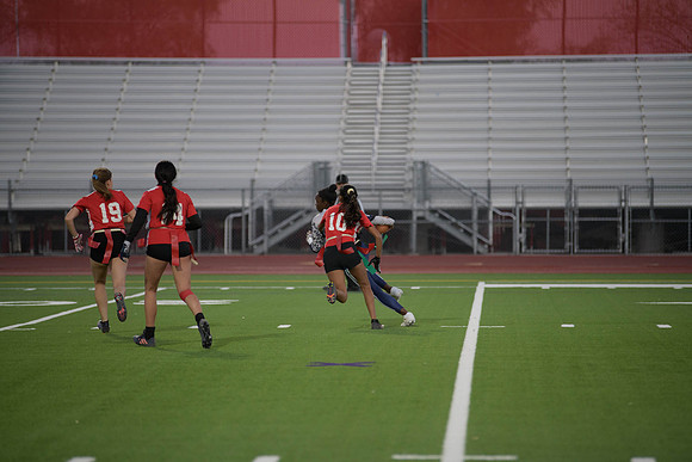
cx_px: 346
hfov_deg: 11.4
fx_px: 3461
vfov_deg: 7.6
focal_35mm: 180
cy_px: 231
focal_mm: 180
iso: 1000
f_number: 2.8
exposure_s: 1/640
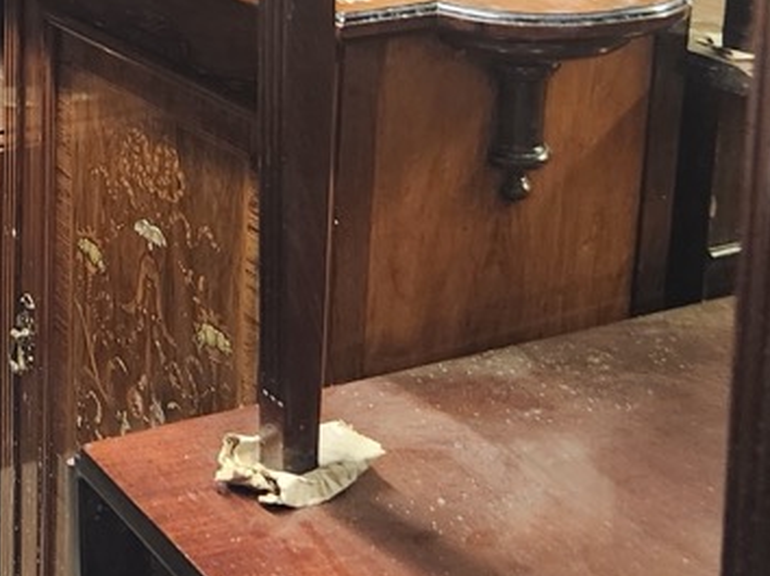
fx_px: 1734
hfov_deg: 24.3
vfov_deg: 18.5
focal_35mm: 78
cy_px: 35
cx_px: 74
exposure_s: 1/60
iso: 640
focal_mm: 5.4
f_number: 1.8
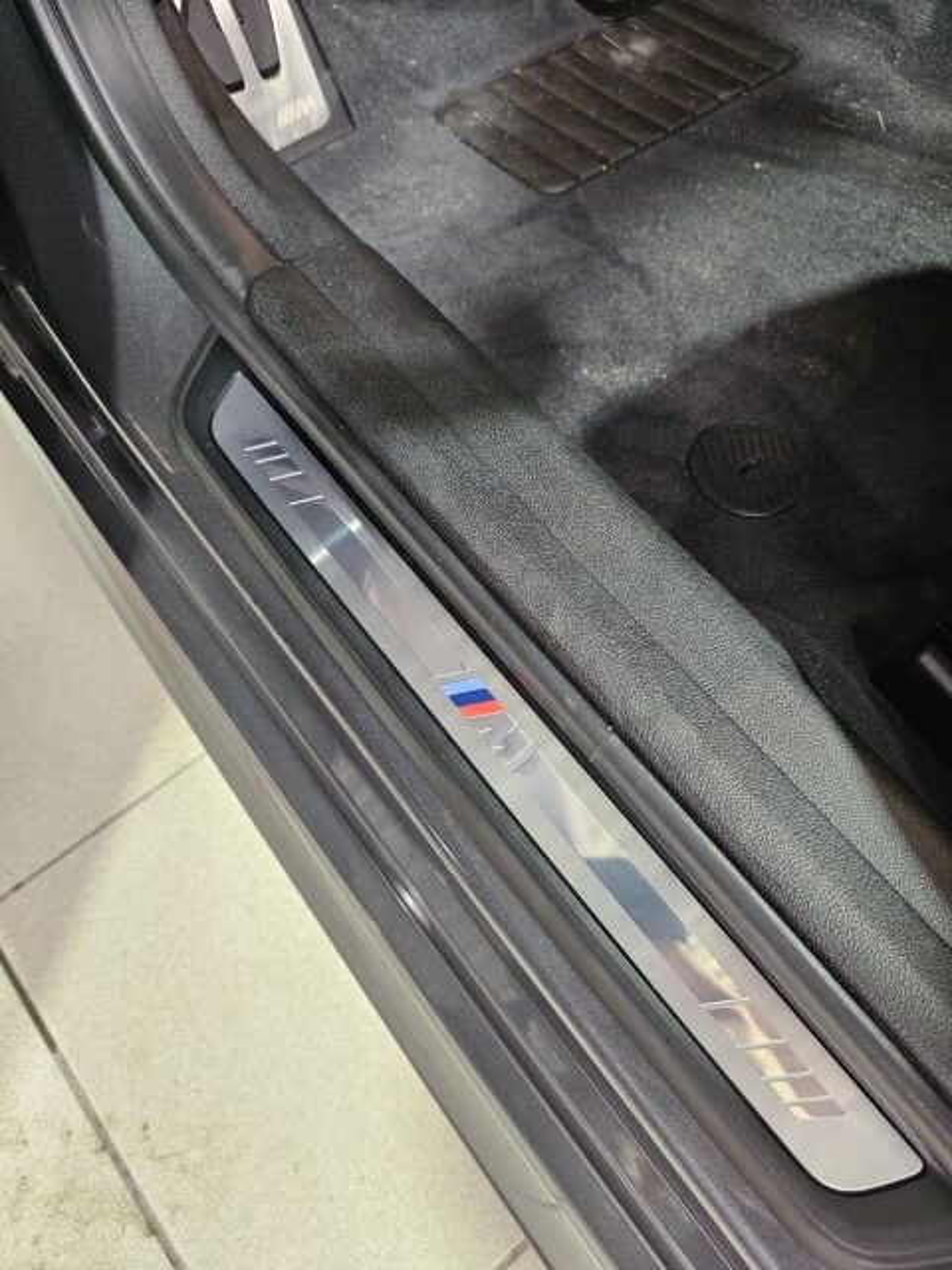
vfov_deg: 73.9
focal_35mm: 23
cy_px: 635
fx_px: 843
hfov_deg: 58.9
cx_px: 476
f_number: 1.7
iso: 640
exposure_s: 1/100
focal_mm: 6.3
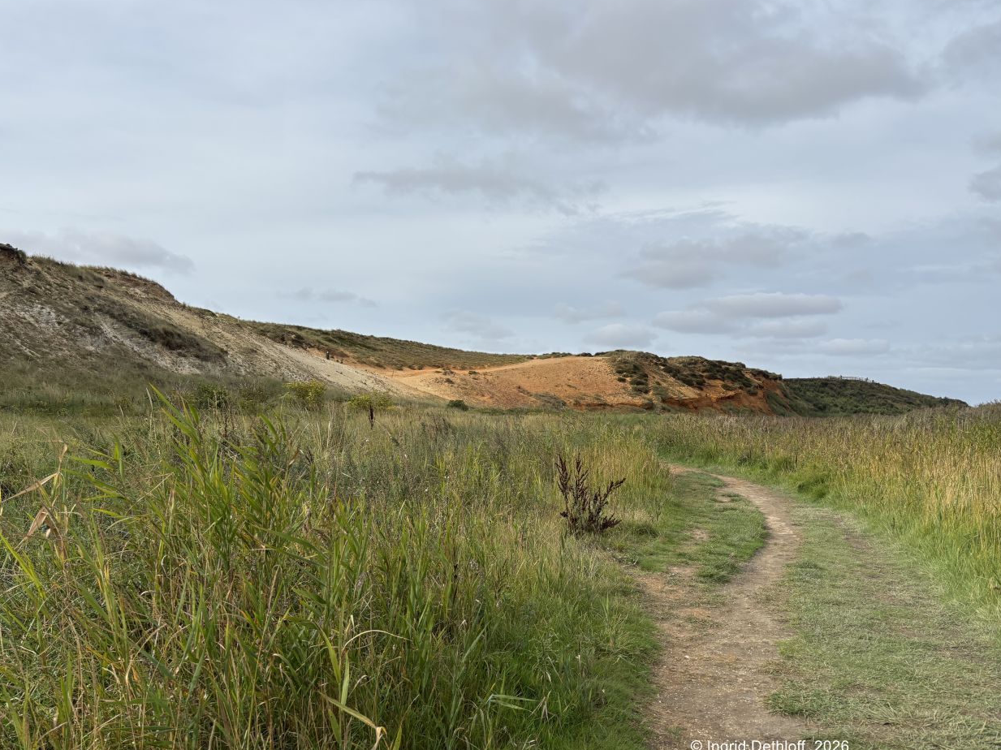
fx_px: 781
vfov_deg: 51.3
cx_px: 490
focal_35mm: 27
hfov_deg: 65.3
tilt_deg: +2.9
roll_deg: +0.0
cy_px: 377
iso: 50
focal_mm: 5.96
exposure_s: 1/3788
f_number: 1.6
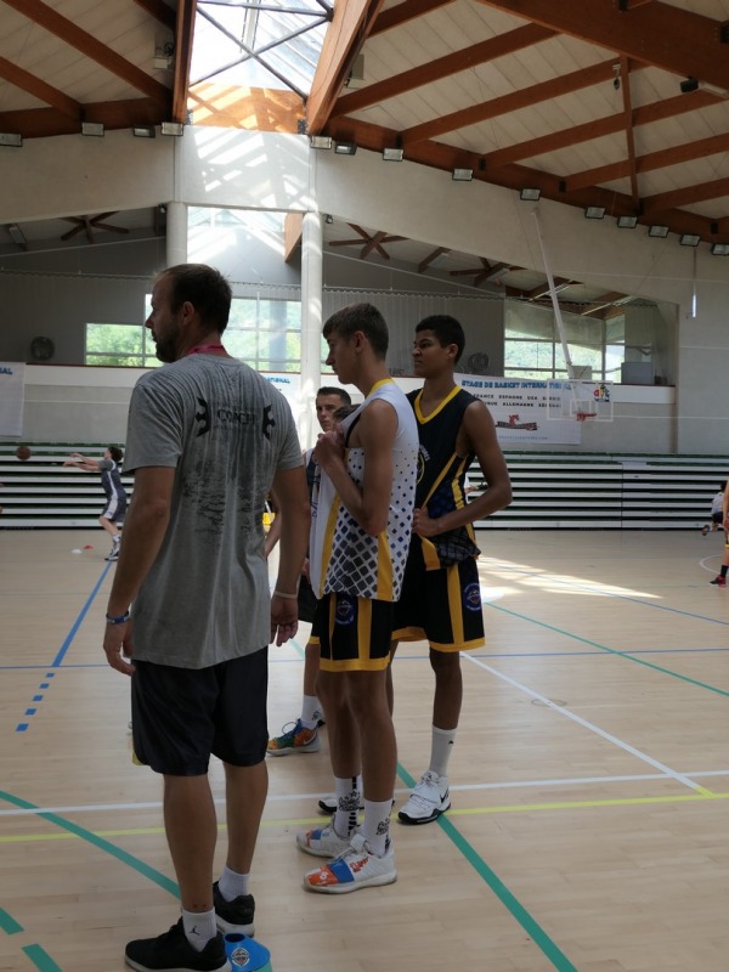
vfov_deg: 52.6
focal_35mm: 35
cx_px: 364
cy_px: 486
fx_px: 983
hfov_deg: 40.7
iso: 200
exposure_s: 1/250
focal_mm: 11.7
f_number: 2.8
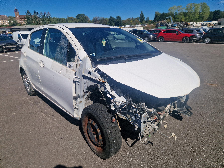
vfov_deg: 58.9
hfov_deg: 73.9
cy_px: 84
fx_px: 149
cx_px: 112
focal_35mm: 23
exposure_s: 1/5000
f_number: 1.8
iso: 50
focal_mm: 5.4
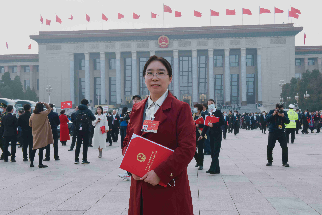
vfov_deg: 28.1
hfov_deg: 41.1
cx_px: 161
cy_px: 108
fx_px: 429
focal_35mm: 48
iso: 1000
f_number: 22
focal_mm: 48
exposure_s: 1/160
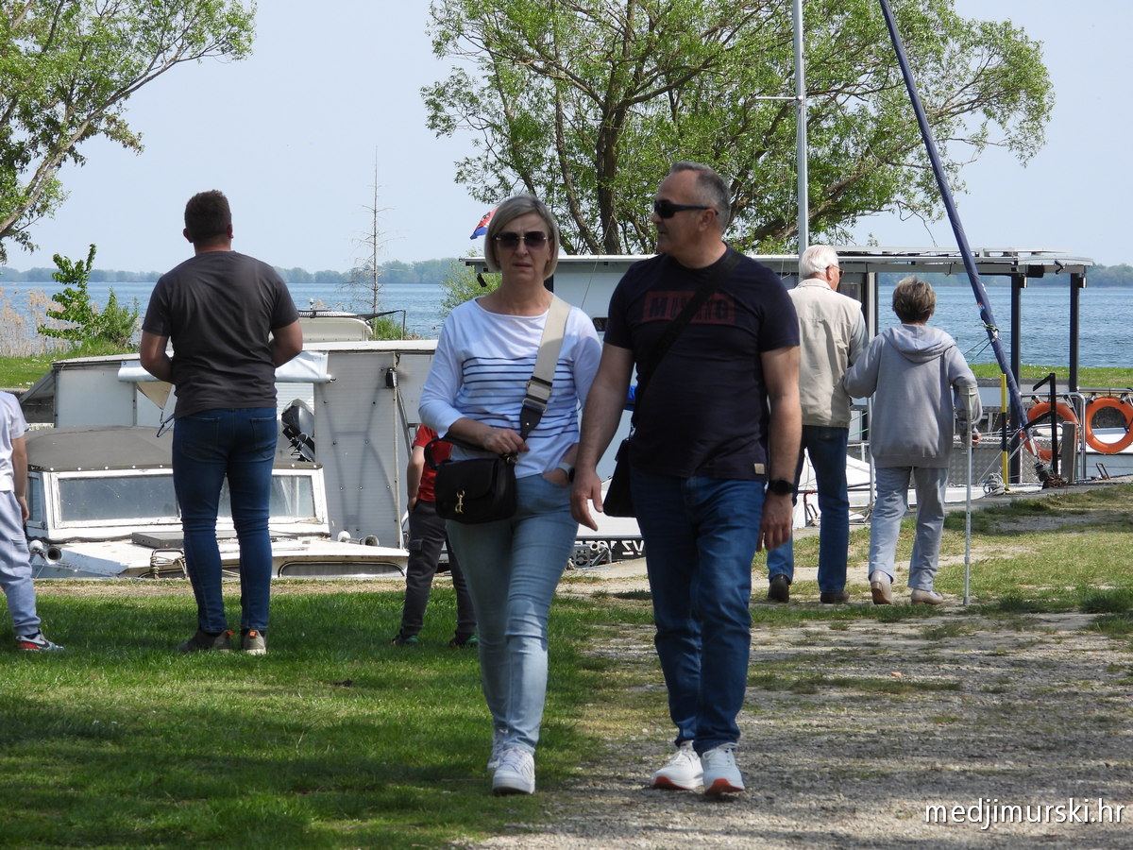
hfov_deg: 10.7
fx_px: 6055
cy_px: 425
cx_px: 566
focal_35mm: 185
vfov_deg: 8.0
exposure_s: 1/640
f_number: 4.5
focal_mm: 33.2
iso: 100
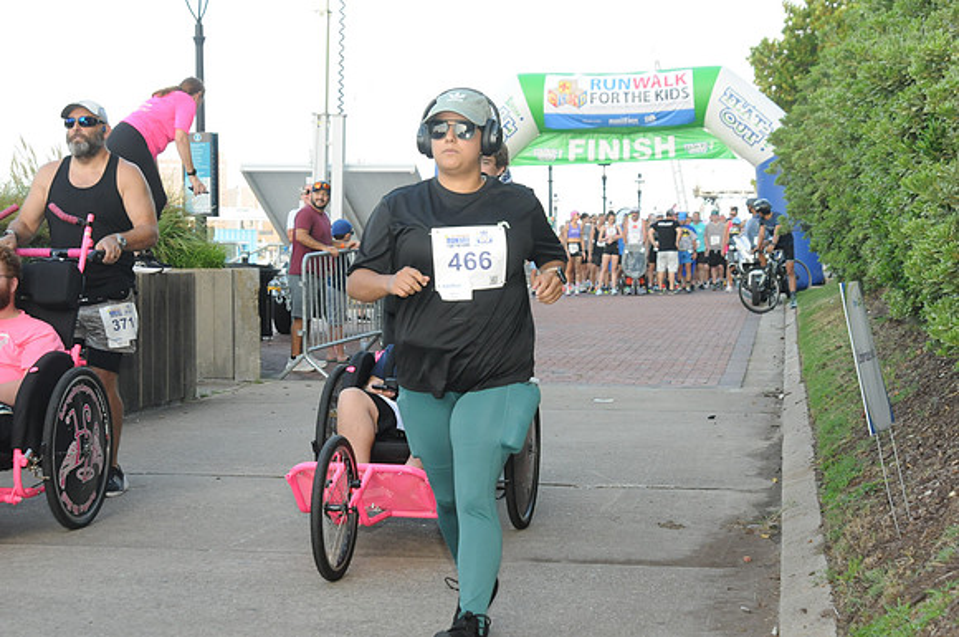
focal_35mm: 72
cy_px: 318
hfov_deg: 28.1
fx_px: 1915
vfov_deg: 18.9
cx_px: 480
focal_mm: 48
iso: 800
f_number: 9
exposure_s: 1/250
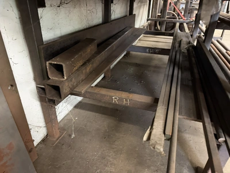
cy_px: 86
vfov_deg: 56.8
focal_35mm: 24
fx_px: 159
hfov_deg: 71.6
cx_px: 115
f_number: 1.78
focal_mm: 6.76
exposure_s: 1/30
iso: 800
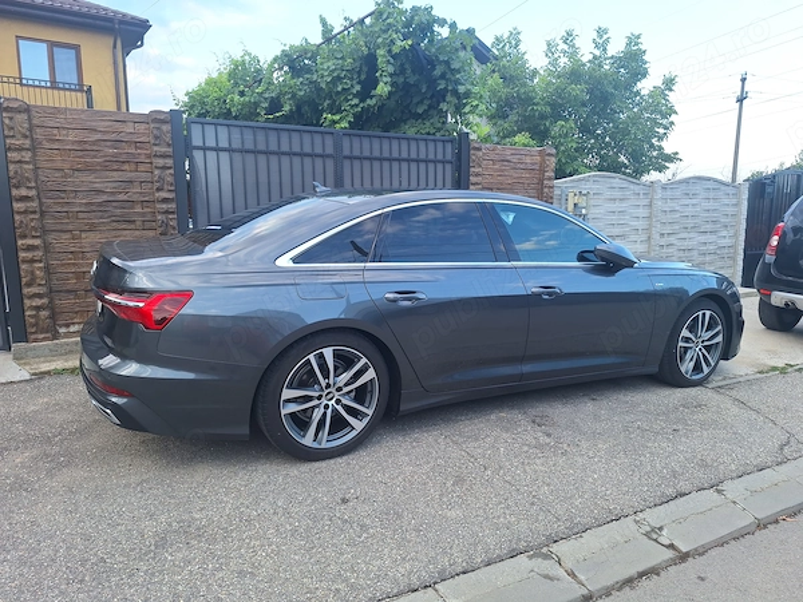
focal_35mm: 23
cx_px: 402
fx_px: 534
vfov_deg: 58.9
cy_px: 301
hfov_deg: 73.9
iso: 25
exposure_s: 1/301
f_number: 1.8
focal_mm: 5.54
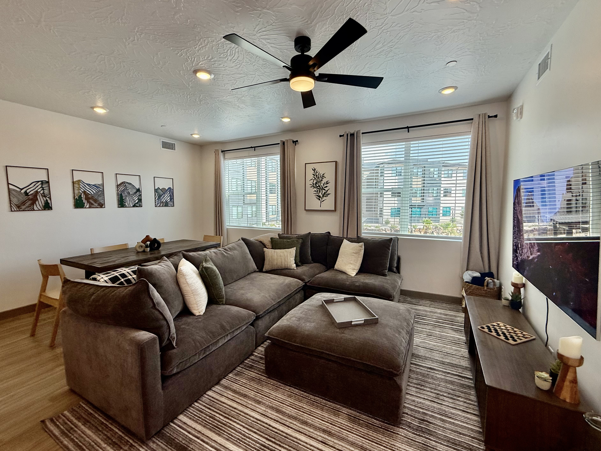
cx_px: 301
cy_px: 223
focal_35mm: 15
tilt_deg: -4.4
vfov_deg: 81.7
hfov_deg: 98.2
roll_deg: -0.5
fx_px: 260
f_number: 2.2
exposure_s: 1/300
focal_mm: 2.22
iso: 64
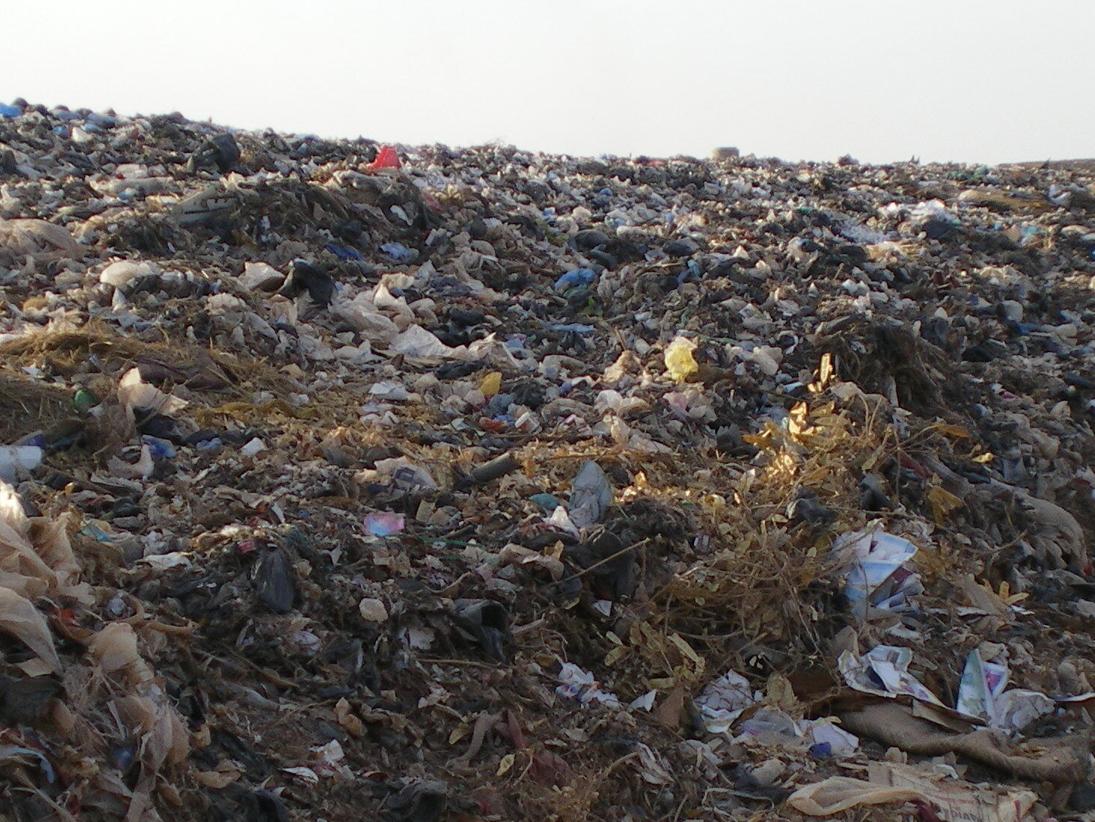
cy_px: 480
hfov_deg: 21.0
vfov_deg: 15.9
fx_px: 2942
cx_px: 673
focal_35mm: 93
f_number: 3.5
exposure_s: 1/200
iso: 64
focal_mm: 7.4
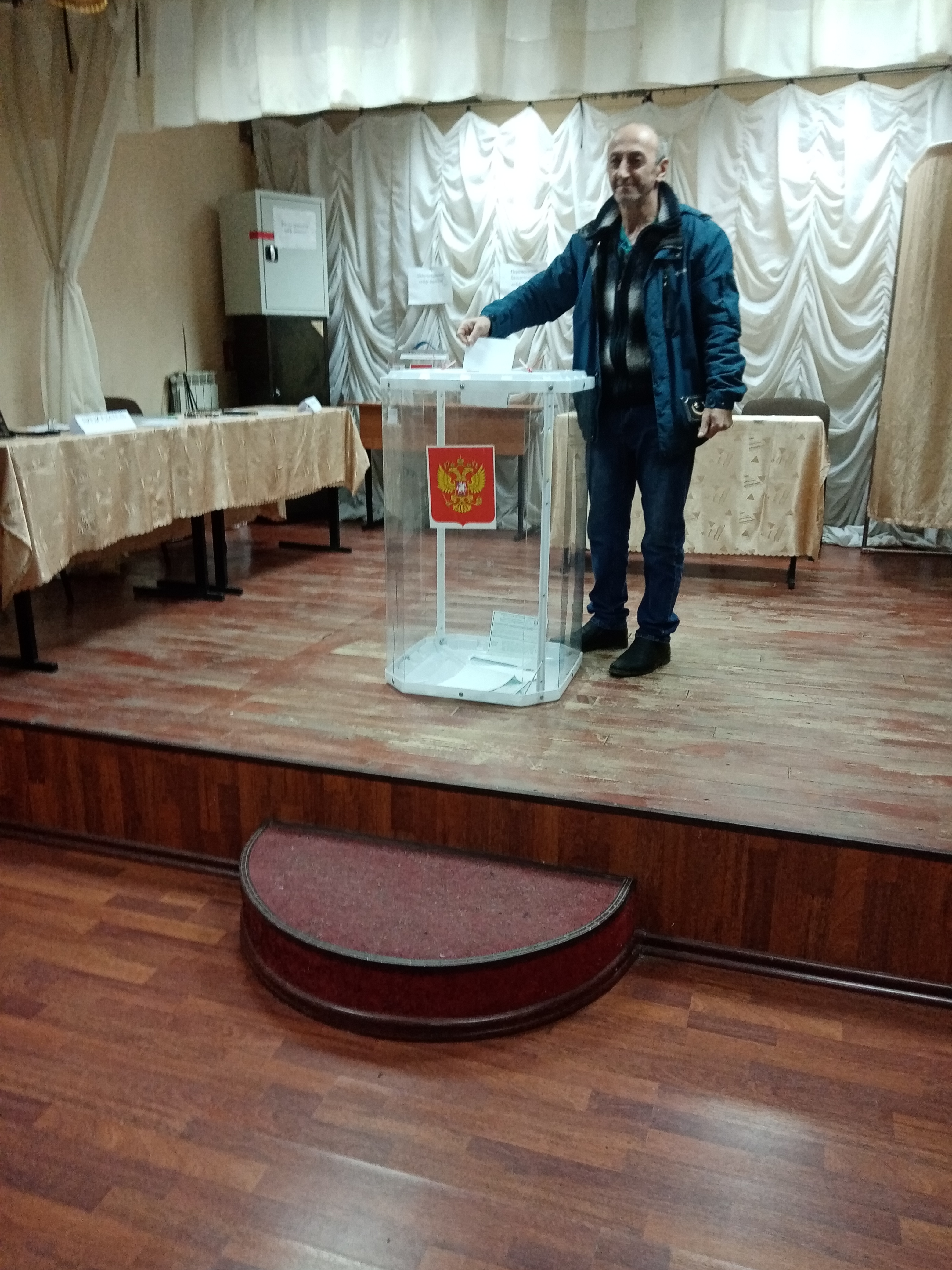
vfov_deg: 67.3
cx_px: 476
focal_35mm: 26
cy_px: 635
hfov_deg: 53.1
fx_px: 953
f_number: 1.8
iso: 495
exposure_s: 1/25
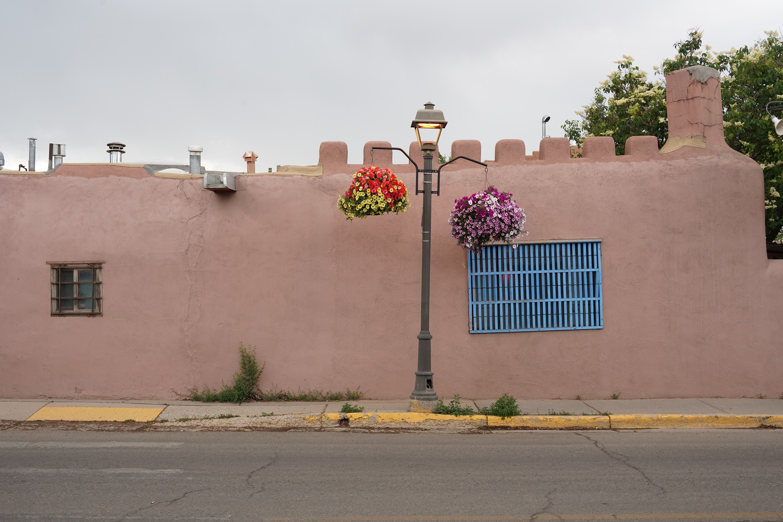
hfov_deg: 44.5
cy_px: 261
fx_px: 957
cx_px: 392
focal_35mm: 44
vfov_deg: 30.5
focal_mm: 44
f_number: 11
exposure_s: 1/100
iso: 640
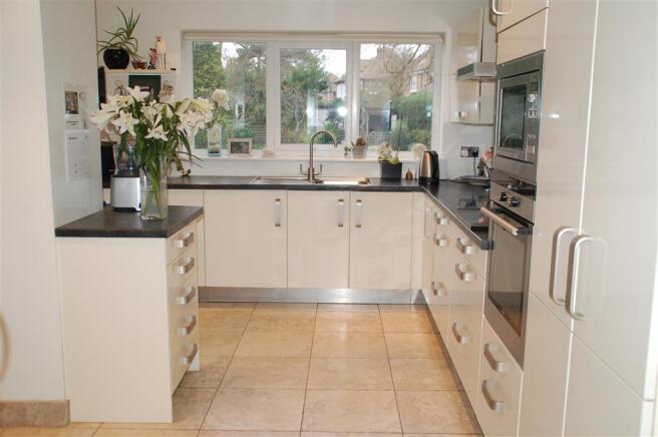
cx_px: 329
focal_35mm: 38
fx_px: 685
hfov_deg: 51.3
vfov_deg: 35.4
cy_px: 218
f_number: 3.8
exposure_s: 1/60
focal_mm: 25
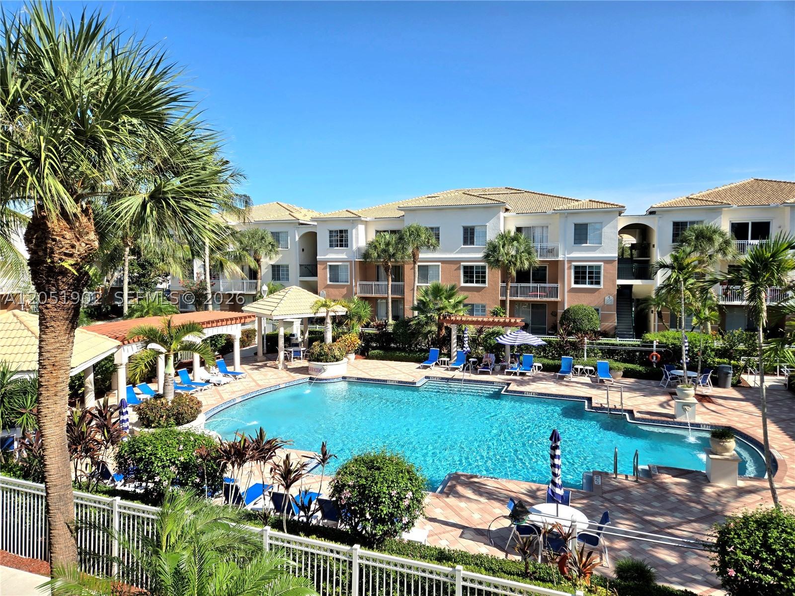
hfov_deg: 73.9
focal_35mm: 23
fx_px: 528
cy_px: 298
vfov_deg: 58.9
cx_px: 398
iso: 25
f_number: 1.8
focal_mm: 5.4
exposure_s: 1/2000
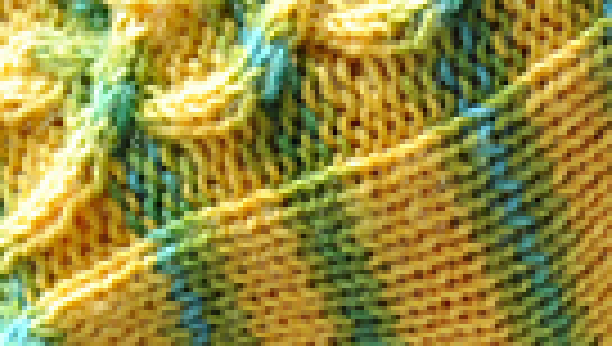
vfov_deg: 2.0
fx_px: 10166
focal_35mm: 625
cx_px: 572
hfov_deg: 3.4
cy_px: 7
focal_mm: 85
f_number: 5
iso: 800
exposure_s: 1/20
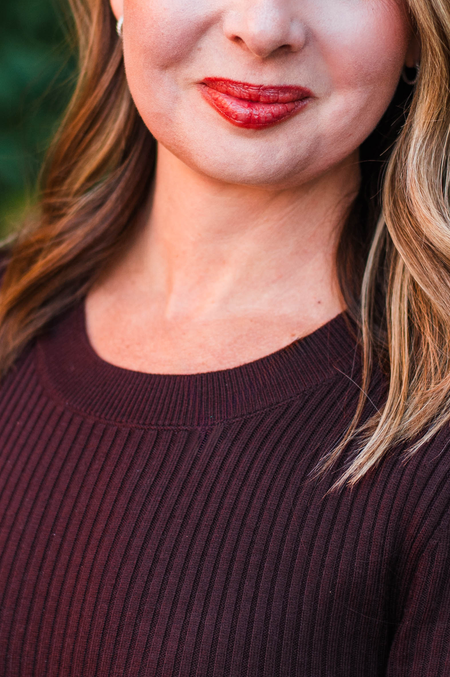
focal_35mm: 128
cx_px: 242
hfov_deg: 10.7
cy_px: 238
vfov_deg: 16.0
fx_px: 2403
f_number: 2.2
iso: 200
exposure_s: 1/400
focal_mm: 50
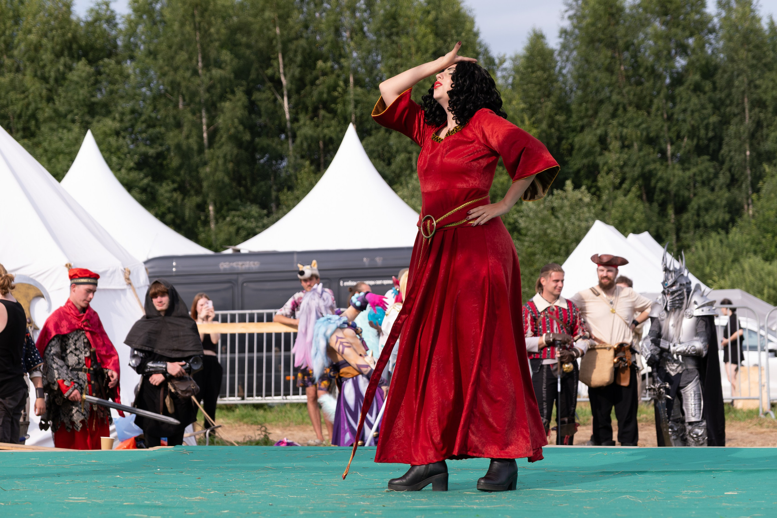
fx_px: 2158
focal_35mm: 100
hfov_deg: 20.4
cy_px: 219
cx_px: 393
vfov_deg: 13.7
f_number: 3.6
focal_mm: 55
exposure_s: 1/1600
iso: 200
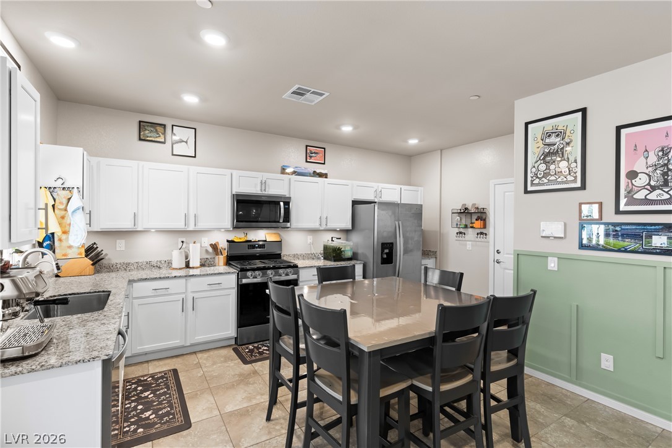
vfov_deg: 70.4
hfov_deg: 93.3
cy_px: 224
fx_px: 317
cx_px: 336
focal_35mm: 17
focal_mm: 17
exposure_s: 1/13
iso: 400
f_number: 8
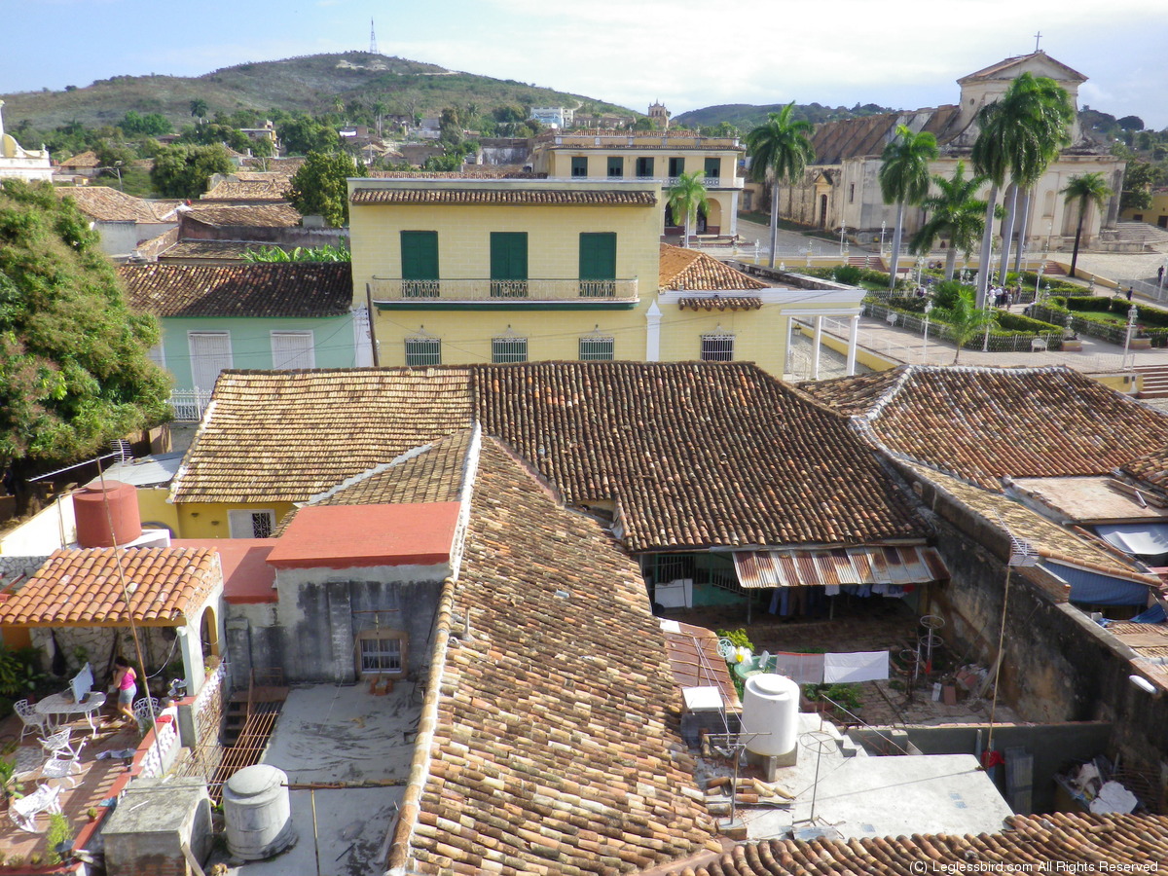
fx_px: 945
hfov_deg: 63.4
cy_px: 438
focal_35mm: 28
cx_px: 584
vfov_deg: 49.7
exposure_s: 1/640
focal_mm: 5
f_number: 3.2
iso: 100
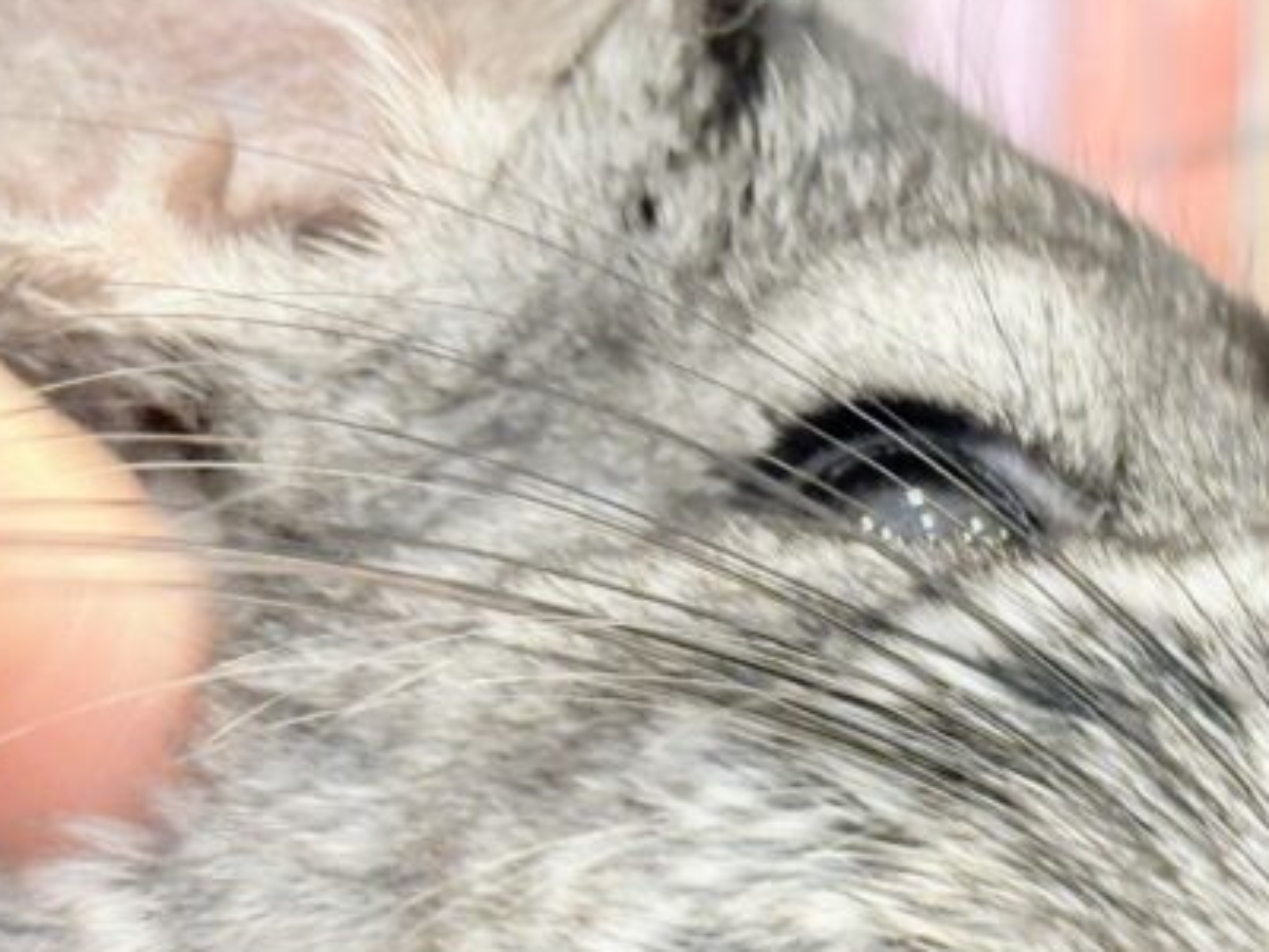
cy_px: 695
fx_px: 5719
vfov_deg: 9.5
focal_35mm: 156
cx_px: 1253
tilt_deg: +0.5
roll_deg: +0.8
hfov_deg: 12.5
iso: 100
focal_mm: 5.96
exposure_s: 1/33
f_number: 1.6
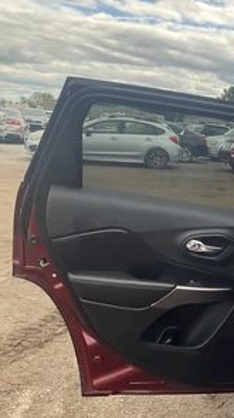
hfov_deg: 25.0
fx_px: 475
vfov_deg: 47.4
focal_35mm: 43
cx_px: 279
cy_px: 208
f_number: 1.8
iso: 25
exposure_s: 1/478
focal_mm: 3
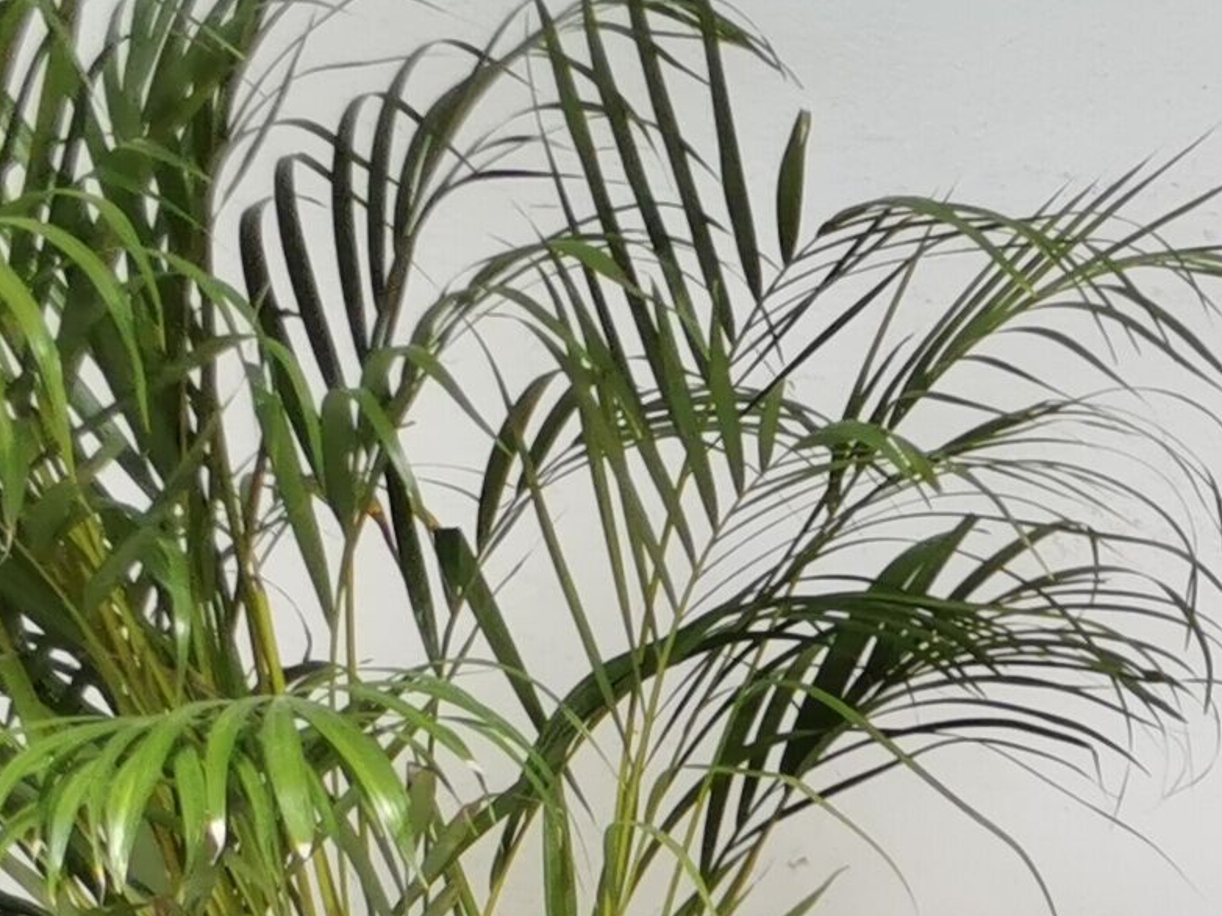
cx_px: 2789
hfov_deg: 12.7
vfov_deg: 10.4
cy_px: 2098
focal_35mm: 126
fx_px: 4447
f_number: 1.8
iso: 50
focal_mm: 5.58
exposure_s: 1/232
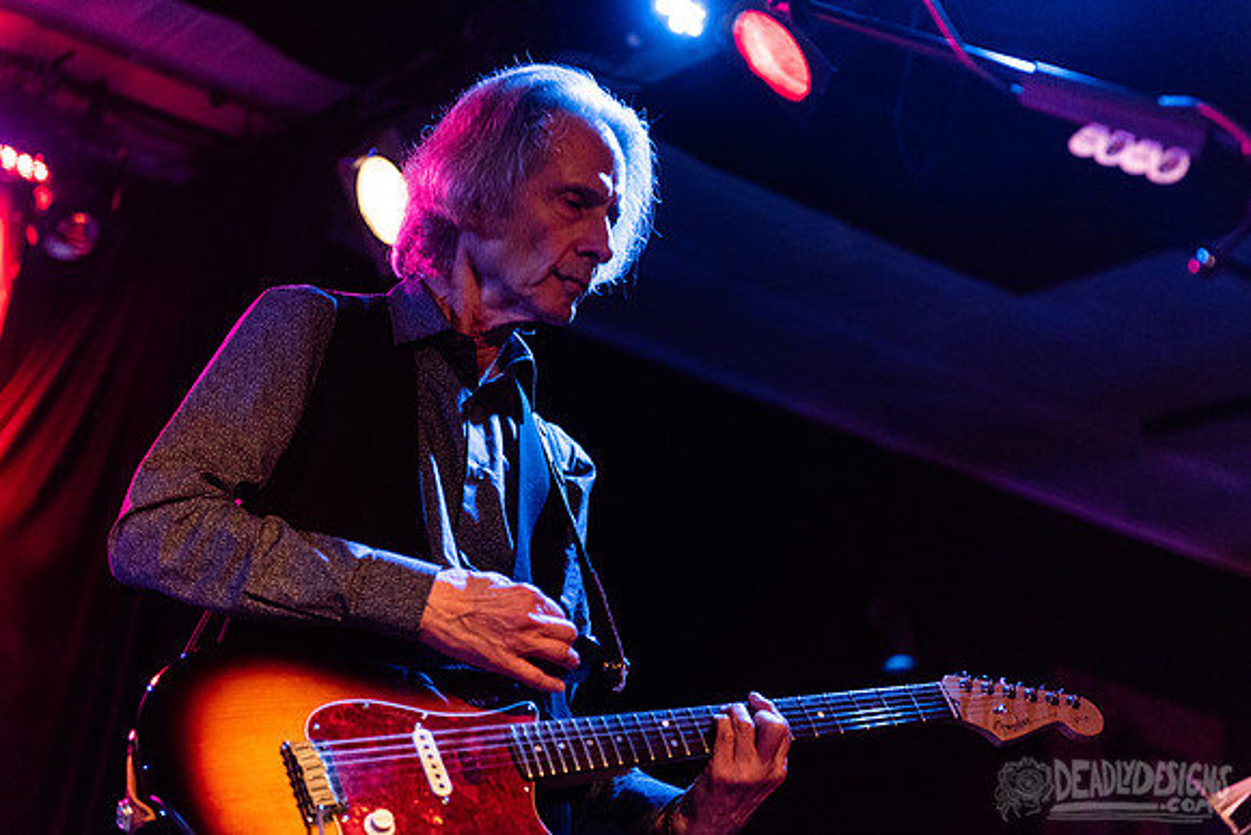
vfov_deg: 20.6
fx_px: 2294
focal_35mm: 66
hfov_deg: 30.5
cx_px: 626
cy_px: 418
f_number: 3.2
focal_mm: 66
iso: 2000
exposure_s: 1/160
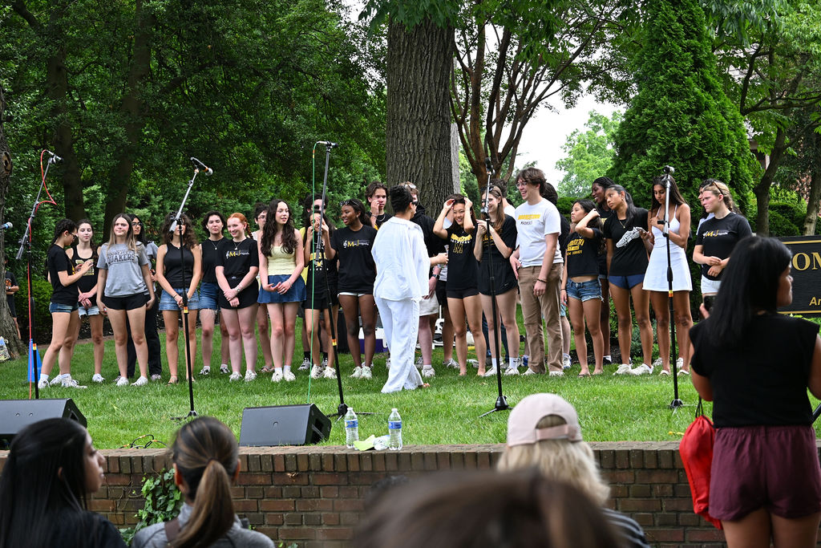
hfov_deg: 27.0
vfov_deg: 18.2
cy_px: 274
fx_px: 1711
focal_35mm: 75
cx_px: 410
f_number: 5.6
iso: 200
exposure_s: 1/250
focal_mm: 50
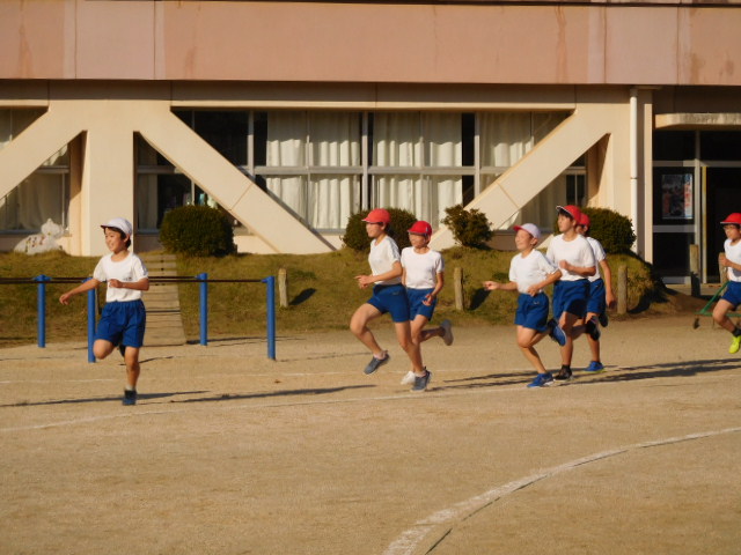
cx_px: 370
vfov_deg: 10.6
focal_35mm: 140
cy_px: 278
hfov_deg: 14.1
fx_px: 2997
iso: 125
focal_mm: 25
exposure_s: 1/1250
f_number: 5.1
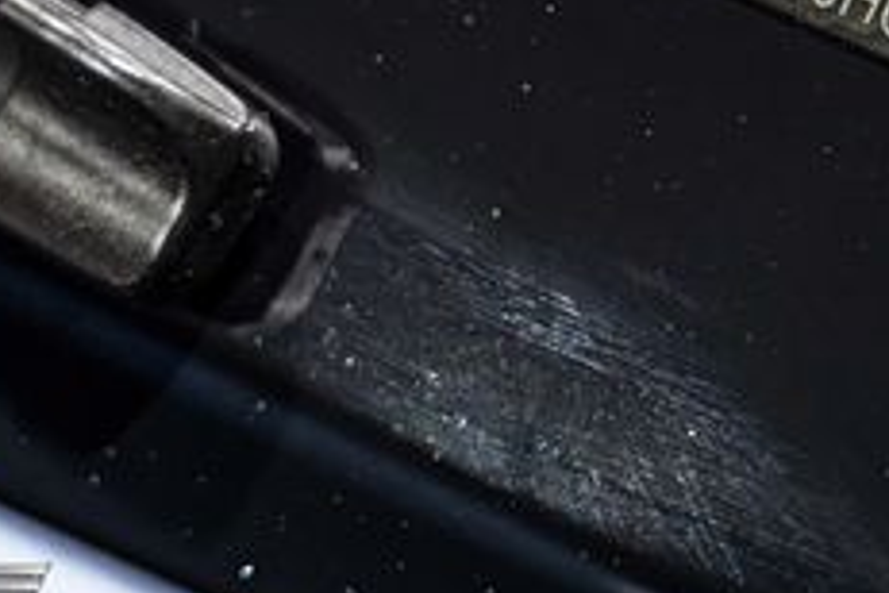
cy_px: -83
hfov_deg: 11.5
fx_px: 4371
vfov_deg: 7.7
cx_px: 808
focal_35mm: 177
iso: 1600
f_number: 4
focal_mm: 64
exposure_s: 1/60
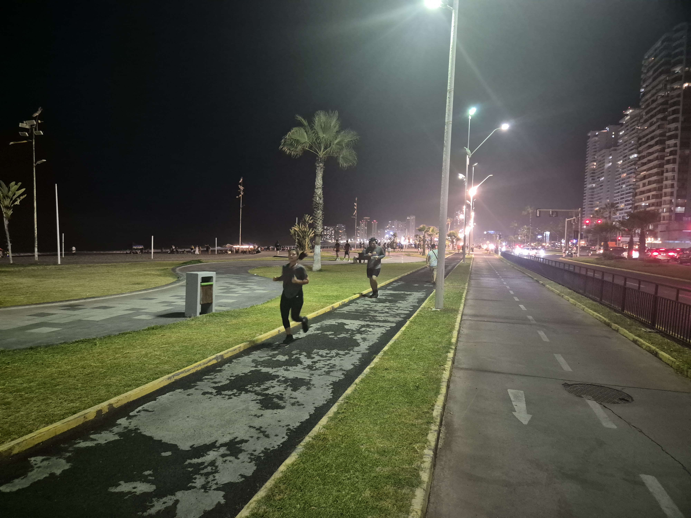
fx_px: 459
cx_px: 346
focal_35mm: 23
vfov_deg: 58.9
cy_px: 259
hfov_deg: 73.9
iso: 1600
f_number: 1.8
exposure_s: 1/50
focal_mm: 5.4
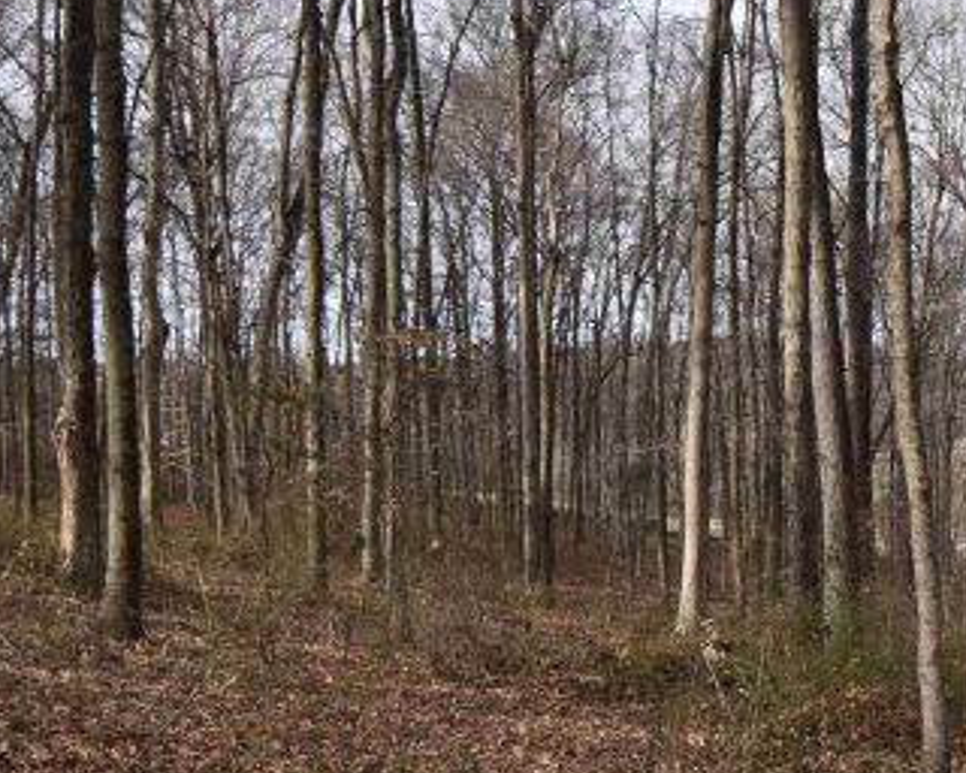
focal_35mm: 66
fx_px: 1887
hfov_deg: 27.2
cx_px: 951
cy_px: 465
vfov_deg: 23.1
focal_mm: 20
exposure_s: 1/250
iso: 220
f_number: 8
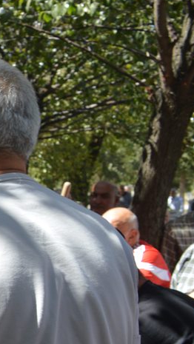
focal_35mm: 83
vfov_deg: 24.9
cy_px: 303
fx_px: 758
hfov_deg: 11.5
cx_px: -297
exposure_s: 1/160
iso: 100
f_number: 6.3
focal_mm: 18
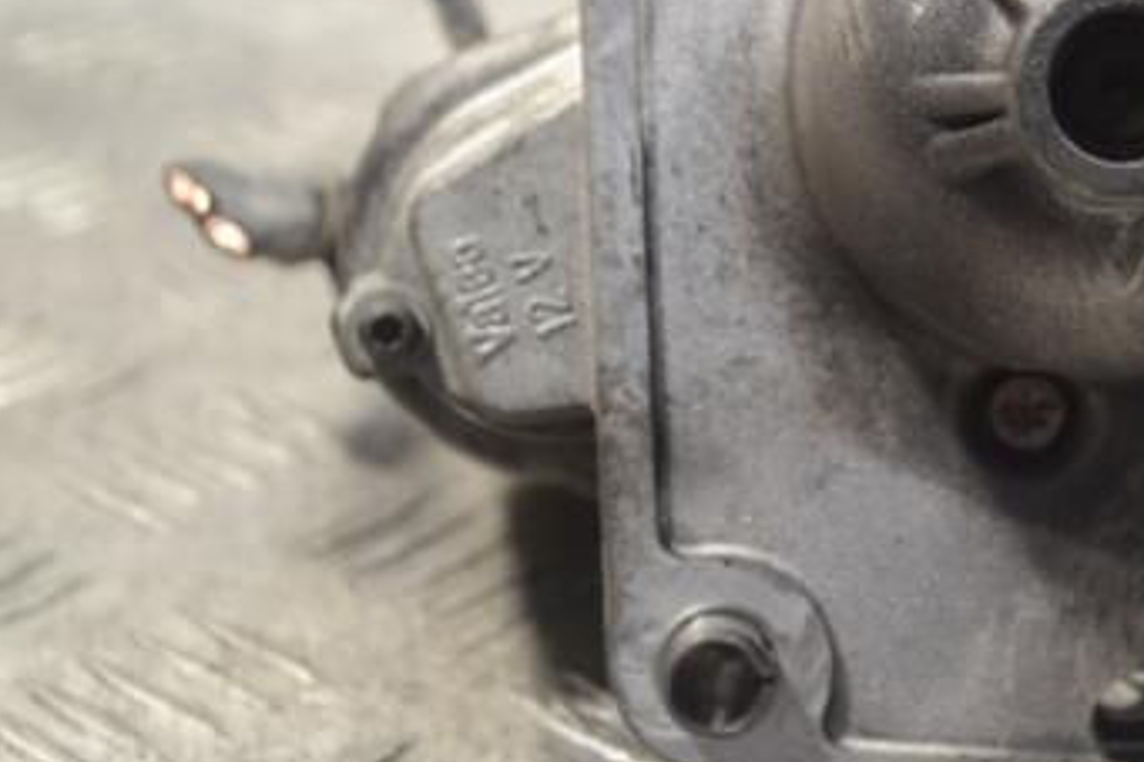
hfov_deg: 18.2
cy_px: 222
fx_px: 3525
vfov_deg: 12.3
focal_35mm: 111
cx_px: 953
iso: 450
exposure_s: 1/30
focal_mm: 42
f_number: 5.3
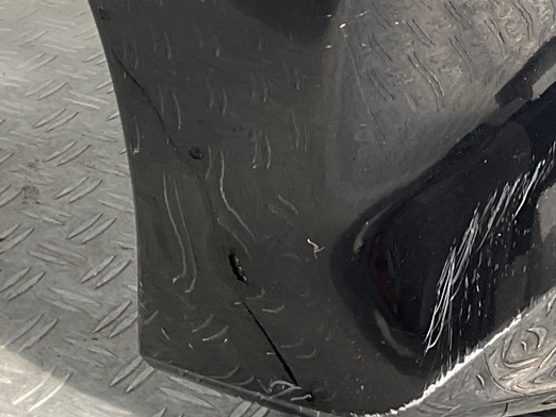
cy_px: -164
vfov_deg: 12.7
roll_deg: -5.5
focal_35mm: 112
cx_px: 492
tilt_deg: -17.8
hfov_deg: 17.3
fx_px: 1800
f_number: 1.8
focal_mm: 3
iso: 16
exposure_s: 1/179
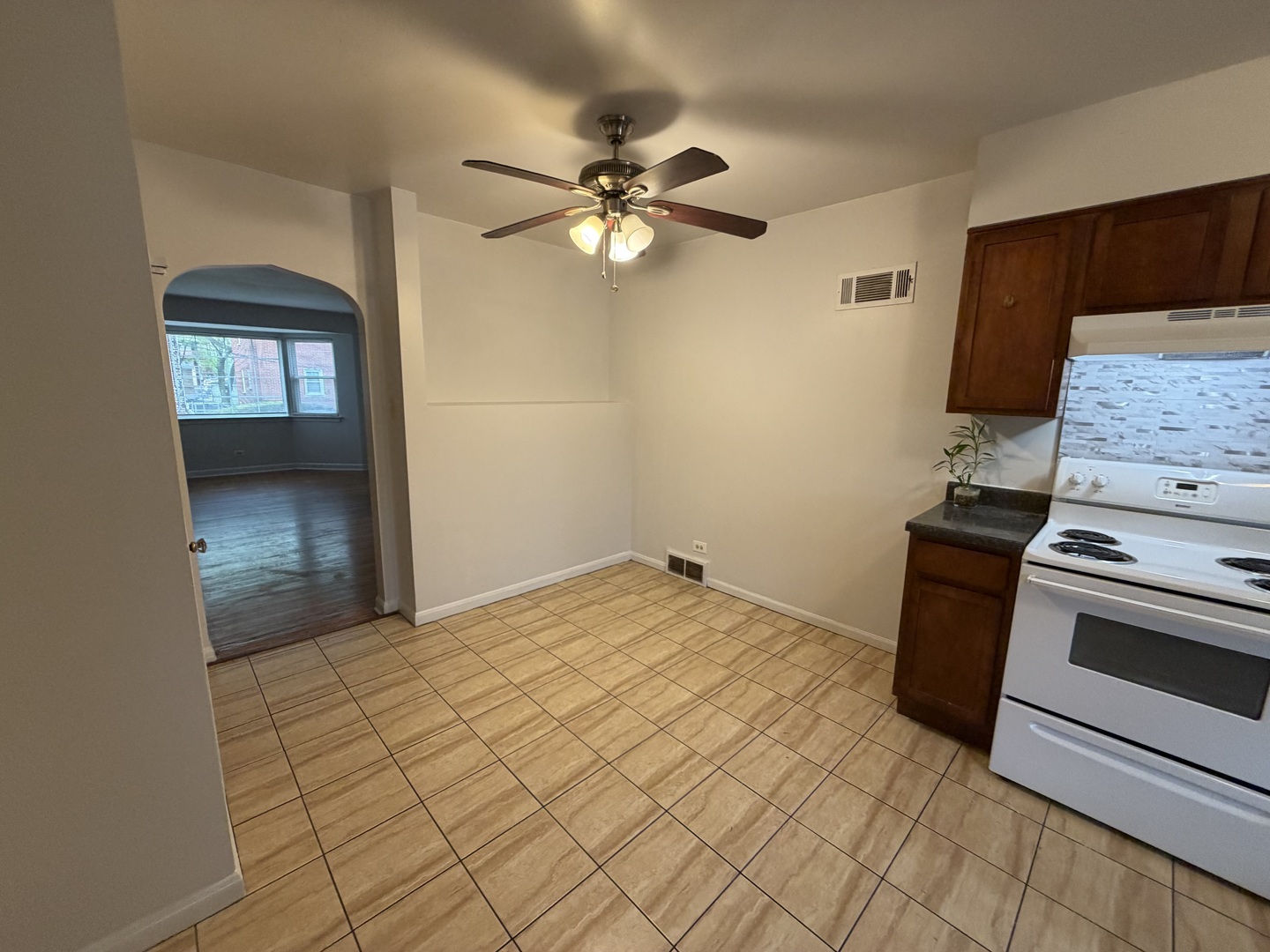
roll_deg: -0.4
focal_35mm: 14
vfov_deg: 85.7
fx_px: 514
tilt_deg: -9.2
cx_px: 635
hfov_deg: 102.1
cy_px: 476
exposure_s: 1/60
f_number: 2.2
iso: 200
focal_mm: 2.22
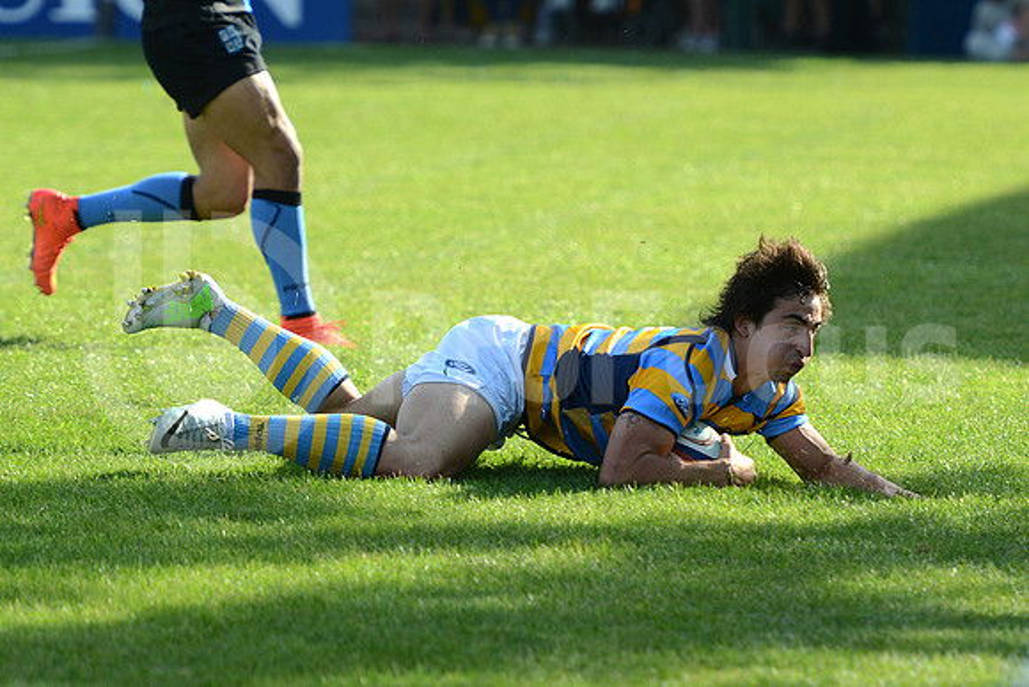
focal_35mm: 230
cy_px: 344
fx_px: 6575
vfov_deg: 6.0
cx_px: 514
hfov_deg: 8.9
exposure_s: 1/1000
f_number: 4
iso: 500
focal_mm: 230
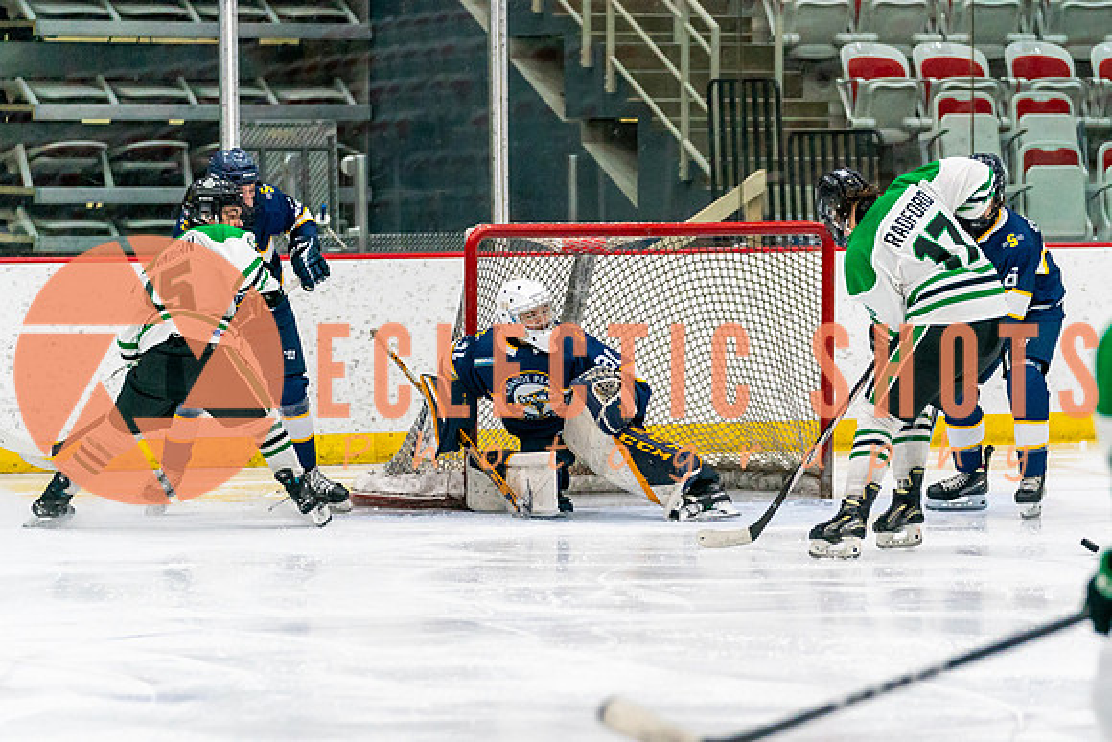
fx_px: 6538
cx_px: 592
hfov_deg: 9.7
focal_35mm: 212
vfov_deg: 6.5
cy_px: 529
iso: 3200
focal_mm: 144
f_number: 2.8
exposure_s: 1/1250
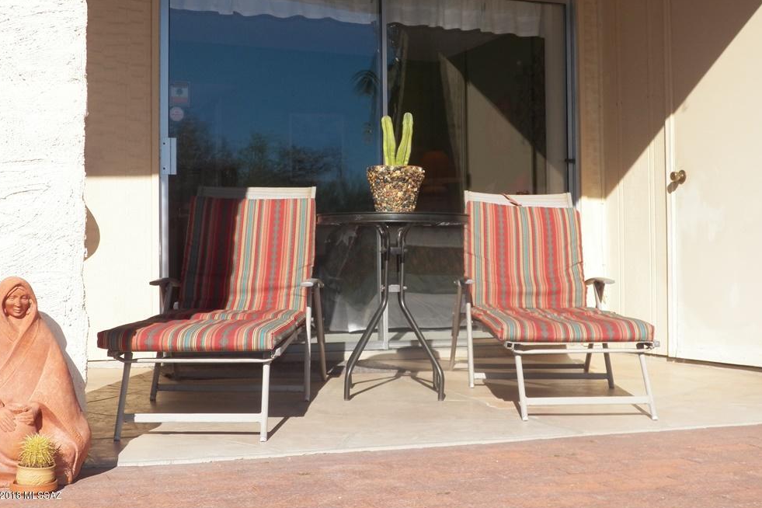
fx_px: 1122
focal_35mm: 53
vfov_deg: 25.5
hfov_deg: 37.5
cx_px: 377
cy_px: 226
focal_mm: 8.9
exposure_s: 1/1600
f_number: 4
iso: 125
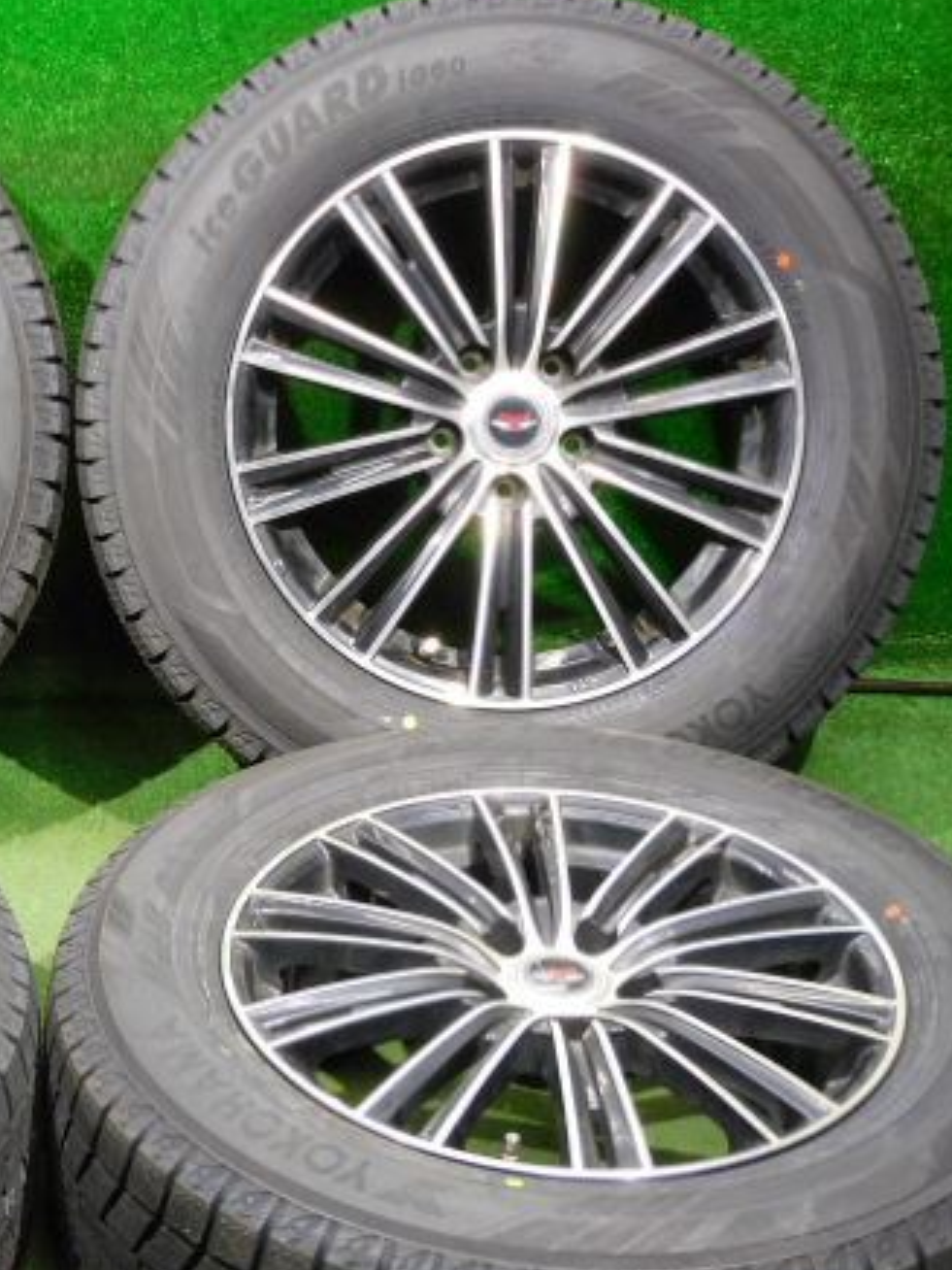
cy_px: 652
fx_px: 3227
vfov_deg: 22.3
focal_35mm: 88
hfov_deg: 16.5
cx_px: 35
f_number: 4.2
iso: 400
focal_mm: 10.7
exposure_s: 1/20
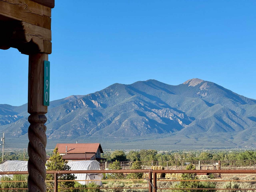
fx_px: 887
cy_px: 96
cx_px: 128
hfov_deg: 16.4
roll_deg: +0.0
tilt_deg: +3.8
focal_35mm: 120
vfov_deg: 12.3
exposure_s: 1/1577
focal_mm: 15.66
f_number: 2.8
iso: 50
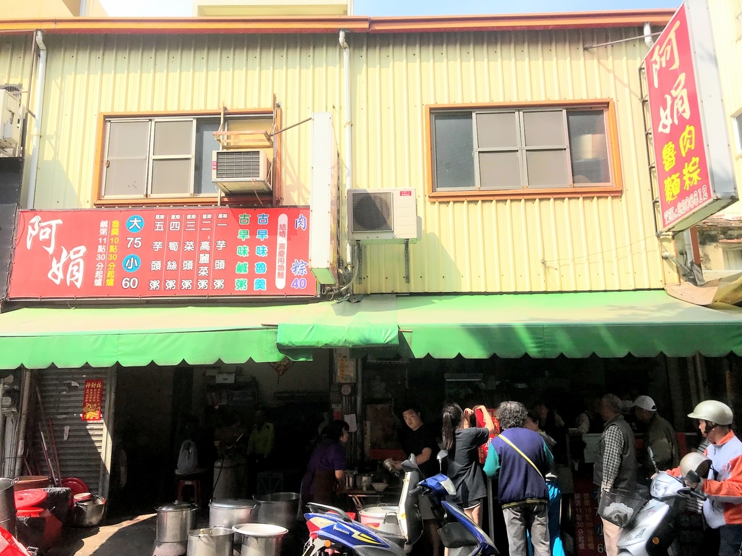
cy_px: 278
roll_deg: +2.2
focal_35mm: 28
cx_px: 371
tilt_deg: +11.8
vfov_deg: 49.7
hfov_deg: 63.4
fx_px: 600
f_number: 1.8
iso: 20
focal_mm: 3.99
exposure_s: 1/2083
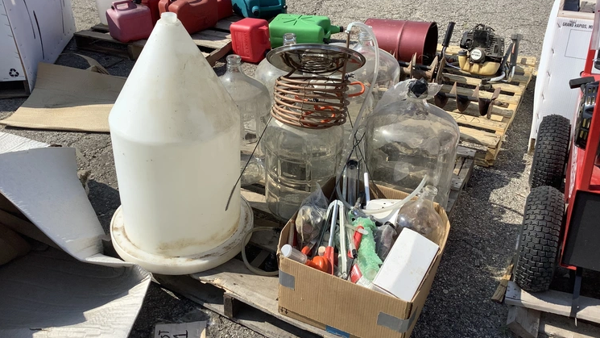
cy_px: 157
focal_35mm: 34
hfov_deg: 58.0
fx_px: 541
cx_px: 300
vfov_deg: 34.6
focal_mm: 3.3
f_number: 2.4
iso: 25
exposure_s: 1/1481
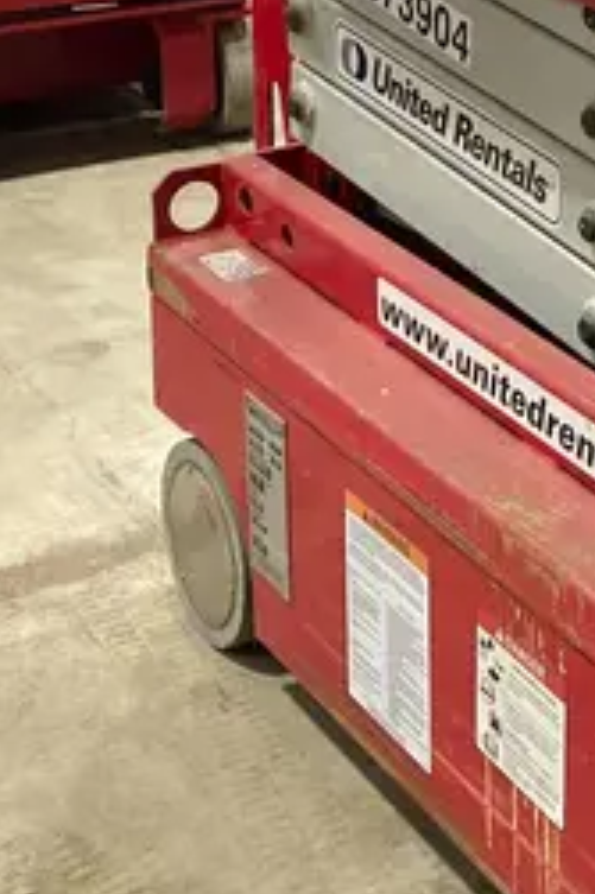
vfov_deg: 22.9
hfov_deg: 15.2
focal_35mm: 85
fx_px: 2110
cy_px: -23
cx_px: 805
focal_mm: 3.99
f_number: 1.8
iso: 250
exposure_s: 1/60
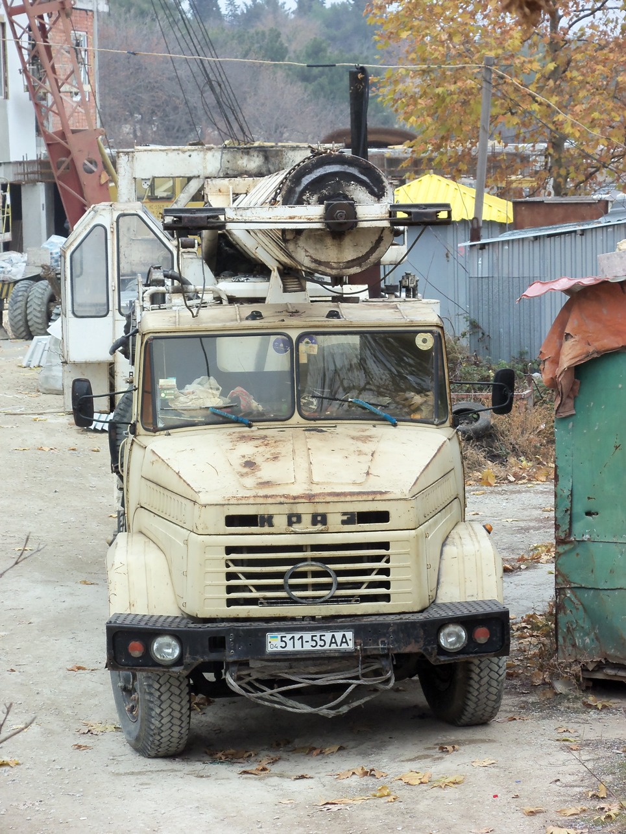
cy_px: 417
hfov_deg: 11.2
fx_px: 3182
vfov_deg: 14.9
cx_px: 313
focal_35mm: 132
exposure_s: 1/80
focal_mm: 23.7
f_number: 4.7
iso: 80
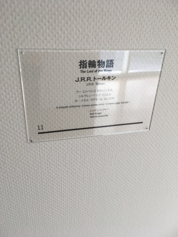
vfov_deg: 61.7
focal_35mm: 29
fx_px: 199
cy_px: 118
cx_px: 89
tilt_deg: -27.7
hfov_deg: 48.2
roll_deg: -2.8
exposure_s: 1/60
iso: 25
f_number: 2.2
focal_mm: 4.15
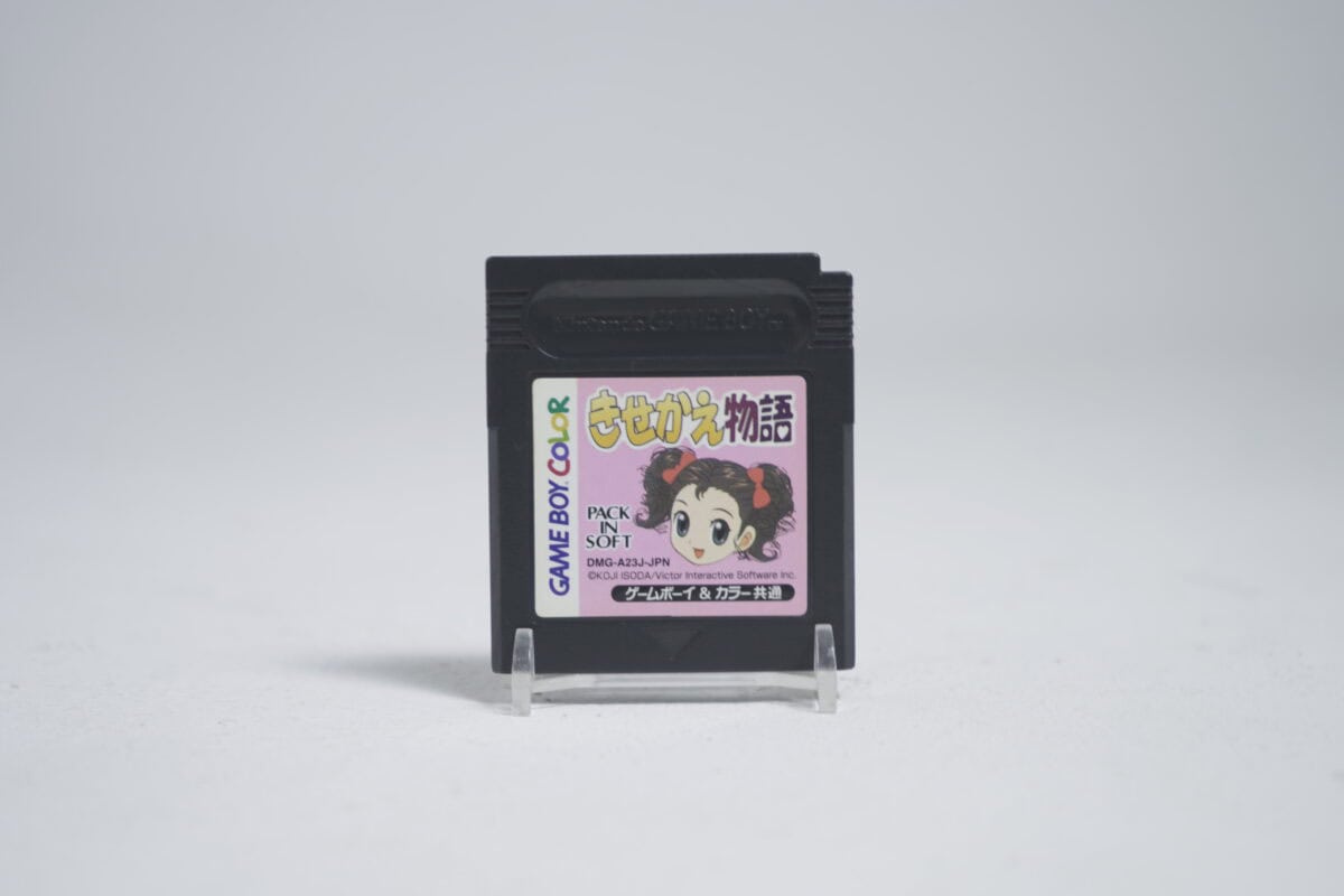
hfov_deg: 28.8
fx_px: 2613
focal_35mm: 70
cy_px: 448
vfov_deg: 19.5
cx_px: 672
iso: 100
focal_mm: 70
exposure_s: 1/6
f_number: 5.6
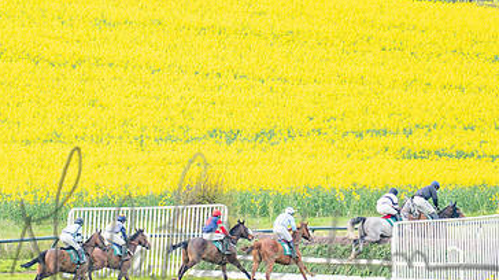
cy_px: 145
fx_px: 15758
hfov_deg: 1.8
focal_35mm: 1192
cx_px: 195
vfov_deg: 1.0
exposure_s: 1/1000
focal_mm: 400
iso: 400
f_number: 4.5
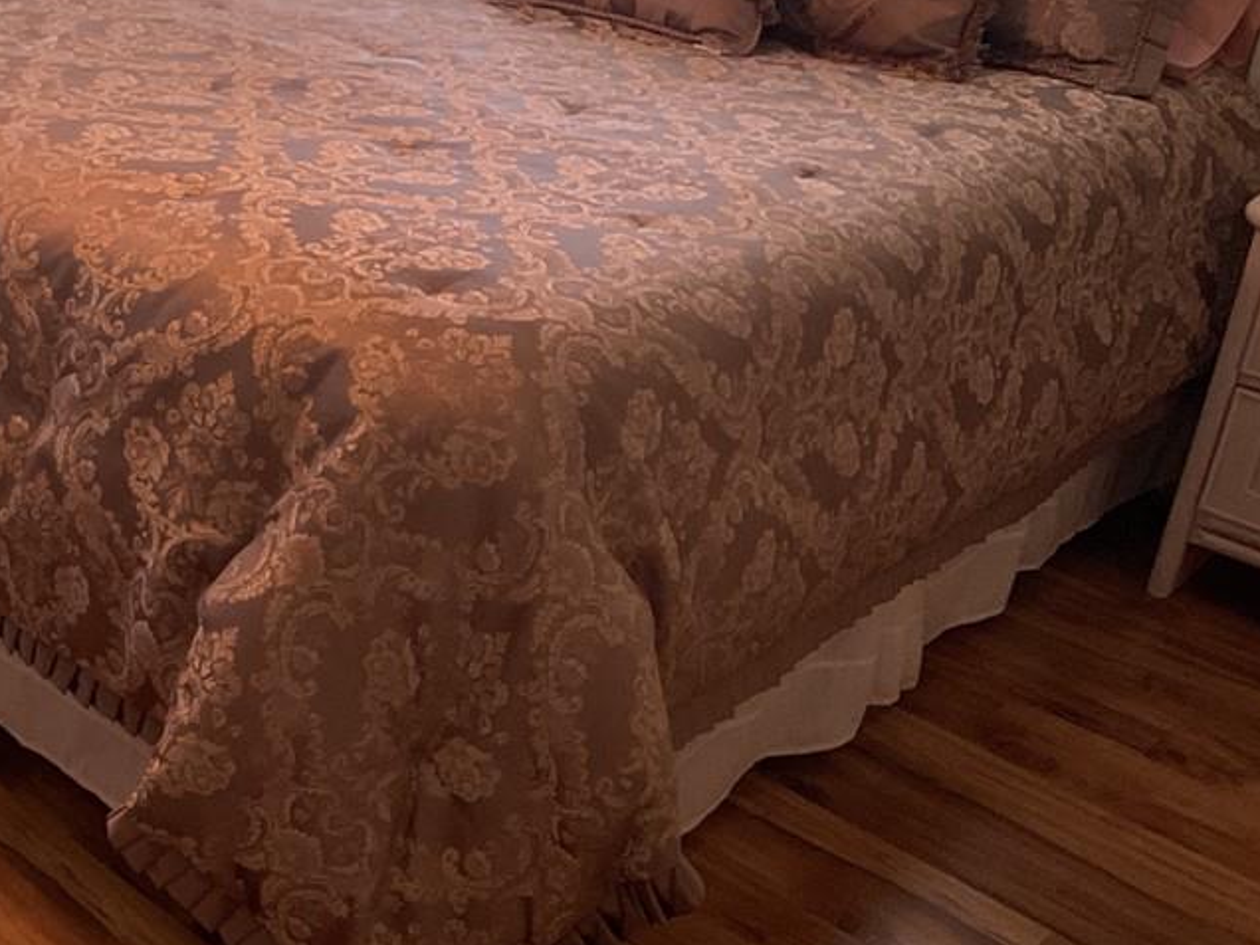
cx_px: -22
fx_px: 2657
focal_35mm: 73
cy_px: 378
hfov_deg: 25.3
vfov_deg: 20.1
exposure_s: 1/120
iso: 32
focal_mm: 3
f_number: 1.8
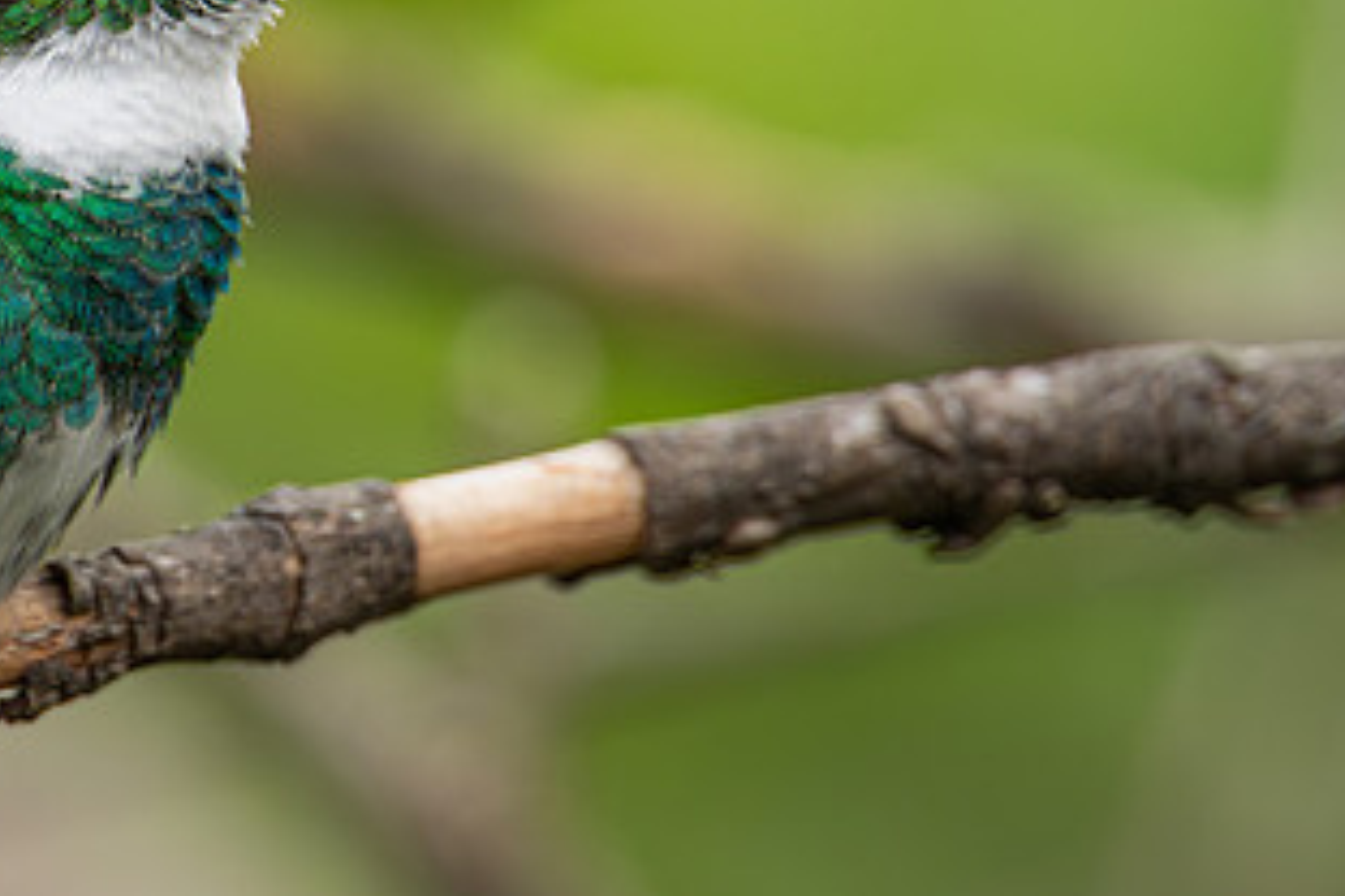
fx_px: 77331
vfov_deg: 0.7
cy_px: 560
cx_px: 1106
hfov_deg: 1.0
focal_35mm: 2070
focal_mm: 560
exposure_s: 1/1000
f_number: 6.3
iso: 1250
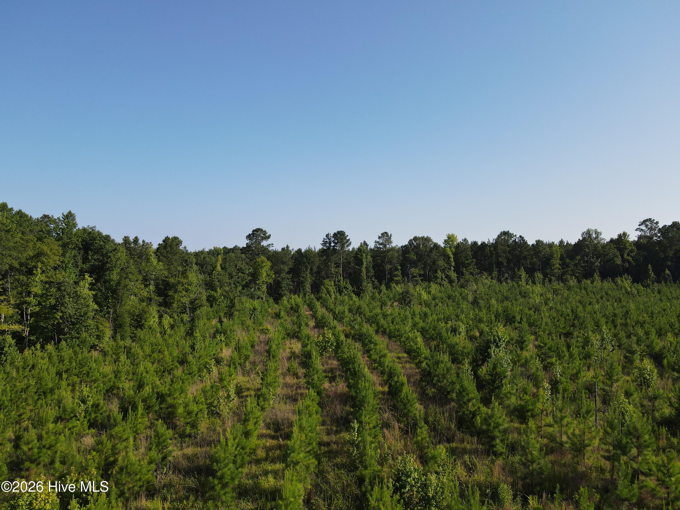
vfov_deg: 56.8
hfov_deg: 71.6
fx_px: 471
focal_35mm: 24
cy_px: 255
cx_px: 340
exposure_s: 1/640
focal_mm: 4.5
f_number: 2.8
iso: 100
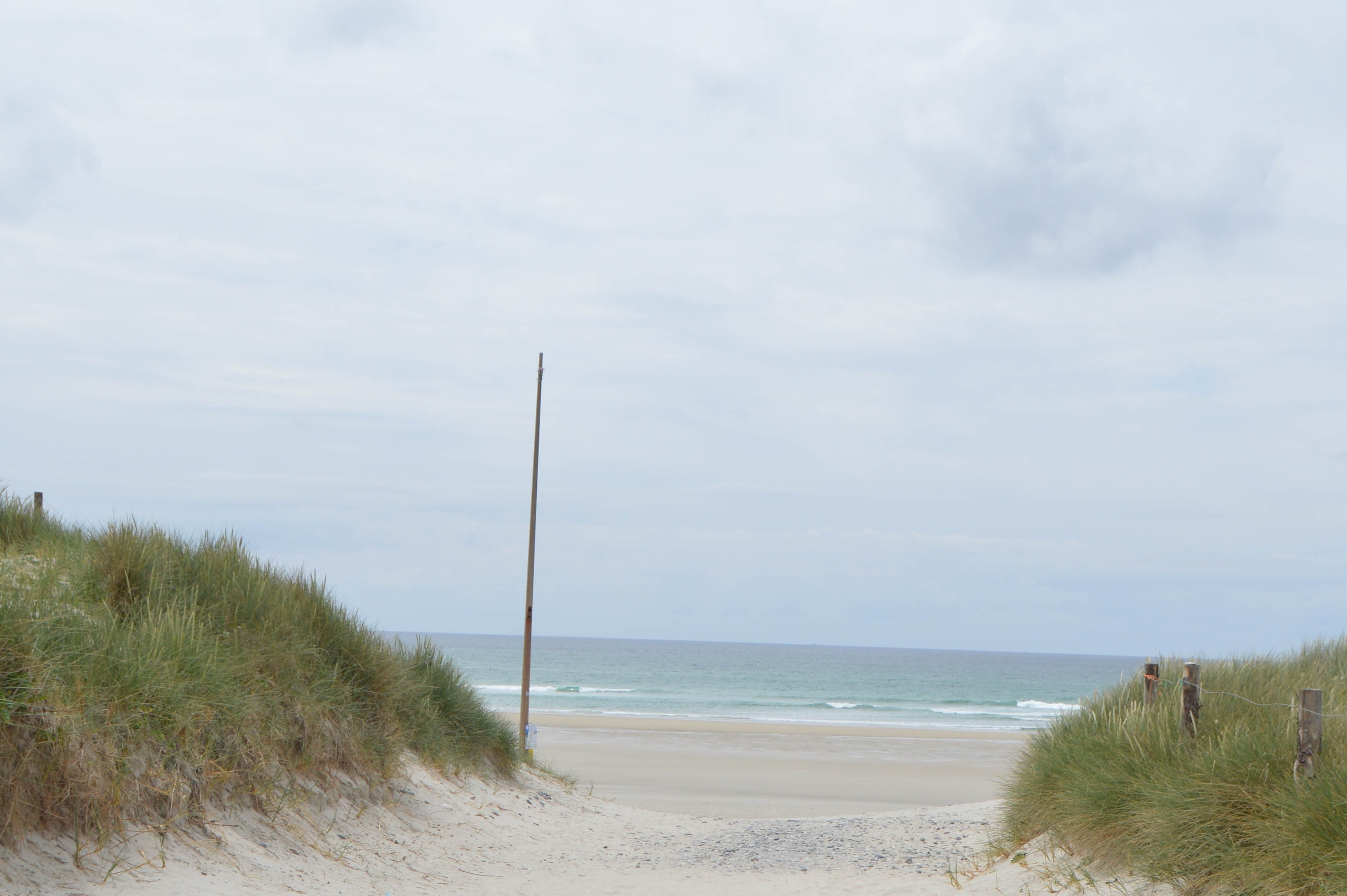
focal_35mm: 68
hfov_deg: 29.7
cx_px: 726
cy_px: 718
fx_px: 2542
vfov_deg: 19.8
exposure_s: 1/320
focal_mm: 24
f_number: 9
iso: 100
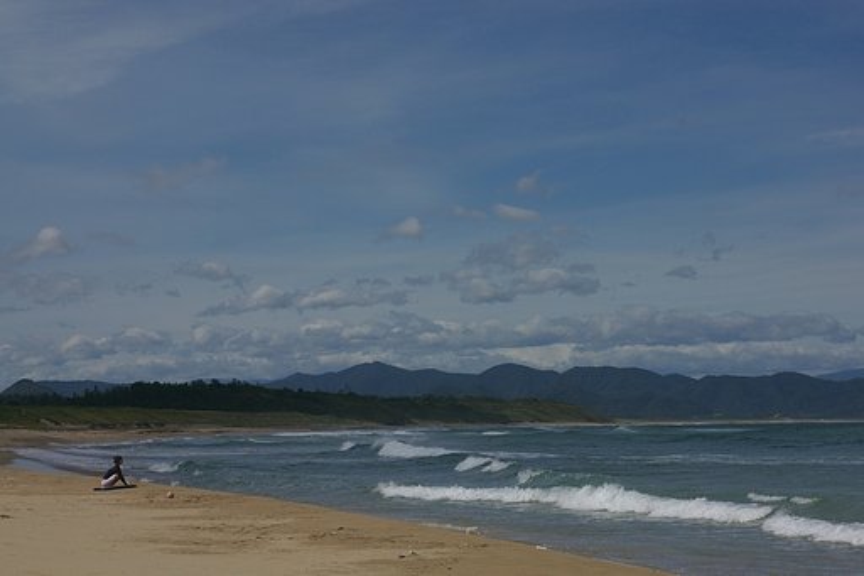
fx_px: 1979
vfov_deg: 16.5
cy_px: 288
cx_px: 432
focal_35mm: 82
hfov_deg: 24.6
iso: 200
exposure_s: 1/1500
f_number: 11
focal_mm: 55
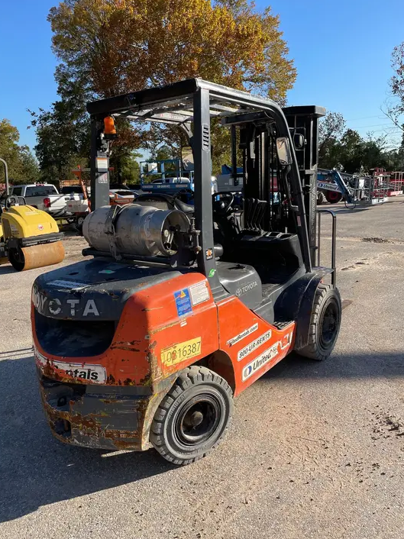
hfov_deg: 51.3
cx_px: 199
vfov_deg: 65.3
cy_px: 264
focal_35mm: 27
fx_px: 420
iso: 50
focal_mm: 4.2
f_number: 1.6
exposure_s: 1/2817
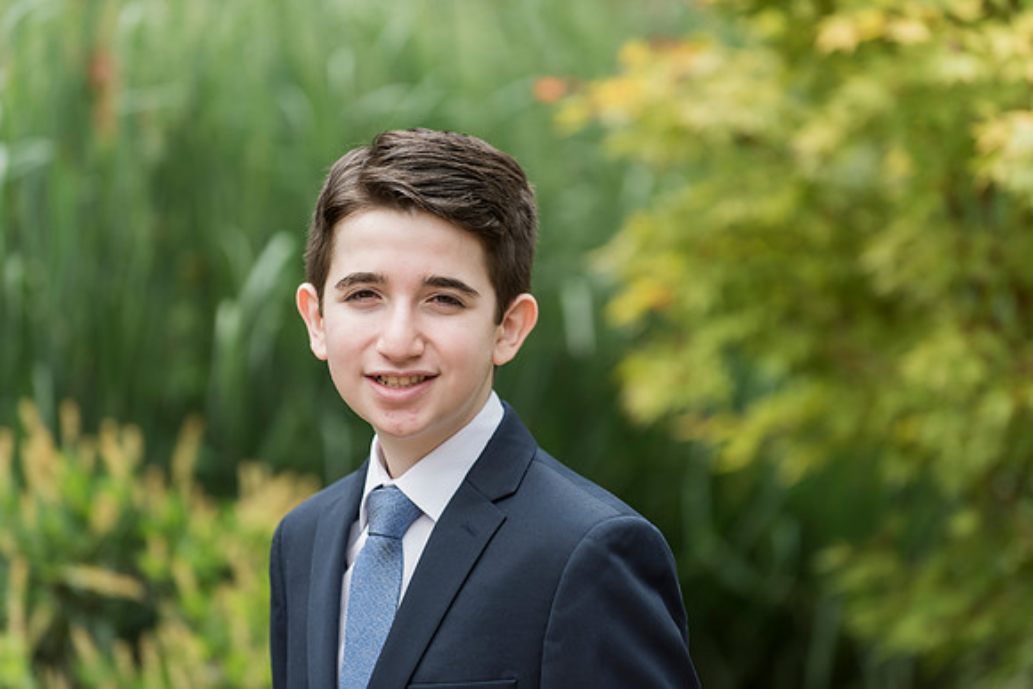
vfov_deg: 7.6
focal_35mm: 180
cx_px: 516
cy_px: 344
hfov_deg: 11.4
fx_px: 5166
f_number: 3.5
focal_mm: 180
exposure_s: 1/500
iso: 400
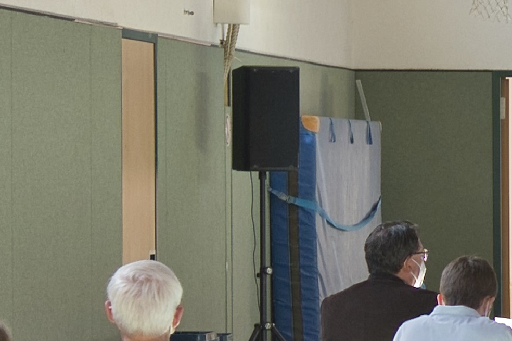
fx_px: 4364
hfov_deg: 6.2
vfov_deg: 4.5
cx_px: 1530
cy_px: 405
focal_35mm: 307
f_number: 5
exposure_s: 1/125
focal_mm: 50
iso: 1800
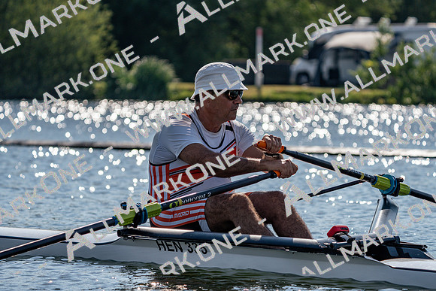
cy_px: 146
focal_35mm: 200
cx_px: 218
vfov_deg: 6.9
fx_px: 2423
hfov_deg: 10.3
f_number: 5.6
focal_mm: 200
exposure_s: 1/1600
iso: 100
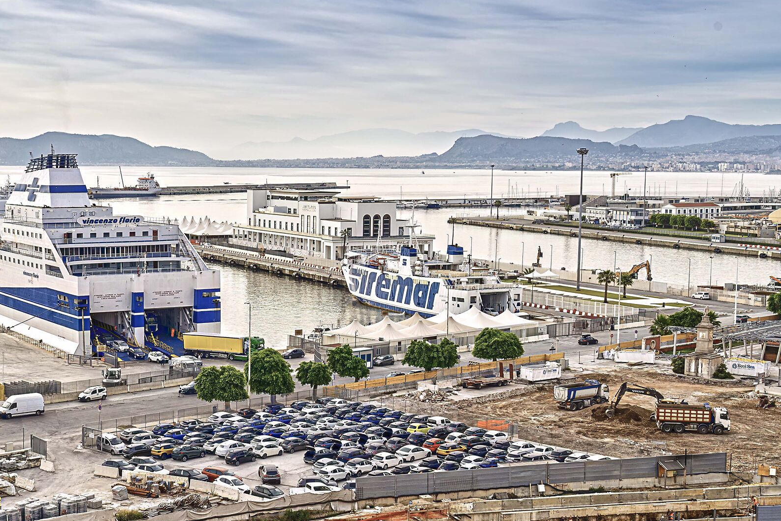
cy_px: 361
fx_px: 1215
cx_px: 252
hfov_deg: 35.3
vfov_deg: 24.0
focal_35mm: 56
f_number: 11
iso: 125
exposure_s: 1/80
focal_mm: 37
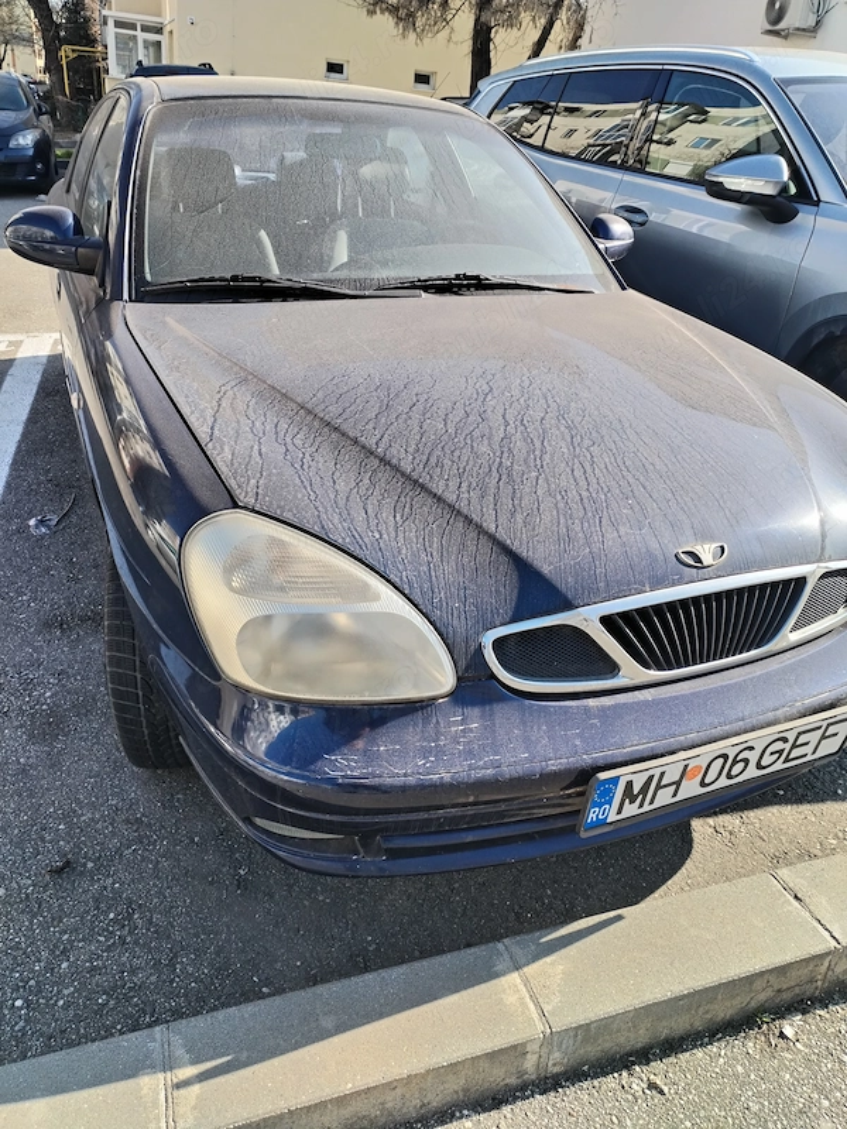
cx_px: 424
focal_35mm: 26
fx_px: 848
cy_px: 564
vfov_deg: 67.3
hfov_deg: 53.1
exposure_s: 1/306
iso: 100
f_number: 1.8
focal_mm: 4.75
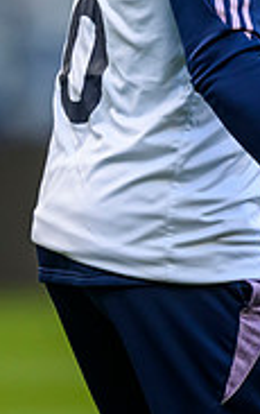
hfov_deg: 0.6
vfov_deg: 0.9
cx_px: 345
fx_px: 26098
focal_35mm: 2311
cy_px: -65
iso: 1250
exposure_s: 1/1600
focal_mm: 560
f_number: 4
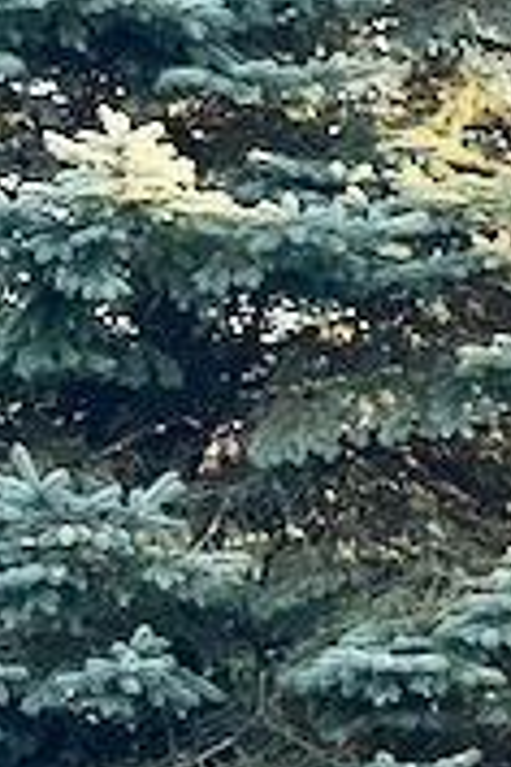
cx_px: 1866
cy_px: 1296
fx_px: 4173
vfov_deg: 10.0
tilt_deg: -6.3
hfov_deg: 6.1
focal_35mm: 196
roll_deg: -0.3
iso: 50
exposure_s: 1/372
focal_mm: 5.7
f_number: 1.5
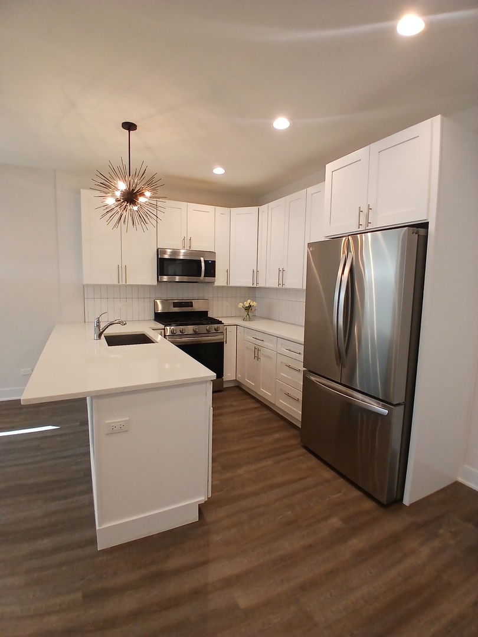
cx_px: 239
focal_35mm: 17
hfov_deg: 74.7
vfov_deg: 91.0
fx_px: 313
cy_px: 318
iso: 80
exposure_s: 1/40
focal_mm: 1.4
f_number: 2.2
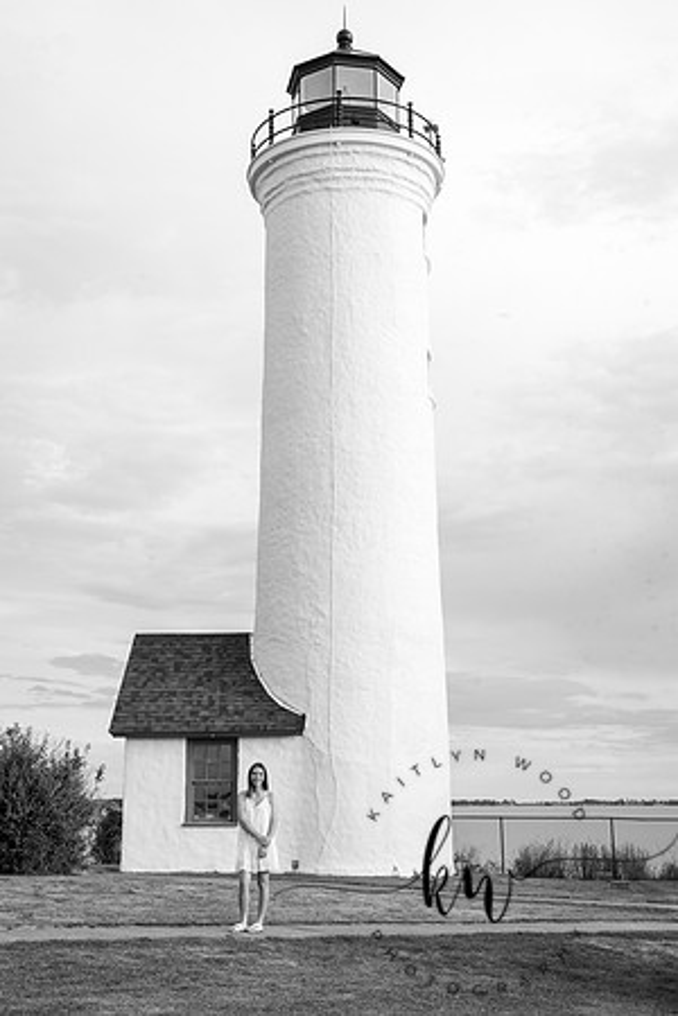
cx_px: 339
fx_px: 1299
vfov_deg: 42.7
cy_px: 508
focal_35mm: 46
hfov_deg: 29.2
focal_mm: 46
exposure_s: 1/250
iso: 400
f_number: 11
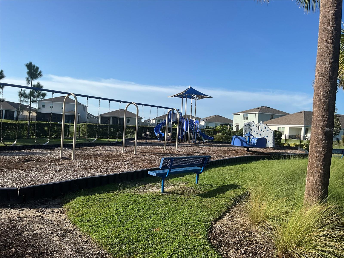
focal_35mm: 29
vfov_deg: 48.2
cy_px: 129
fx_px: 288
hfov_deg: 61.7
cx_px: 172
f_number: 1.8
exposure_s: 1/1786
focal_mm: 3
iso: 25
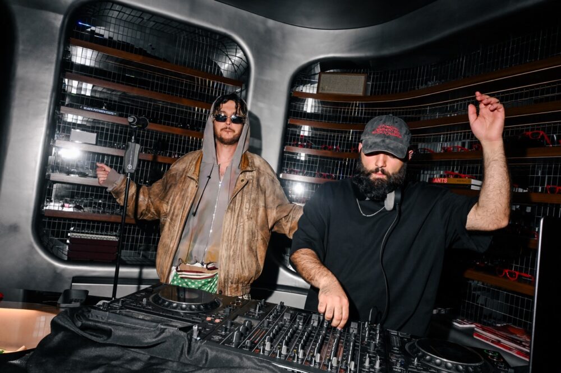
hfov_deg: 69.4
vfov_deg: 49.5
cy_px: 186
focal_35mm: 26
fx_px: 405
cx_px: 280
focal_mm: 26
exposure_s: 1/200
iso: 1600
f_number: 8
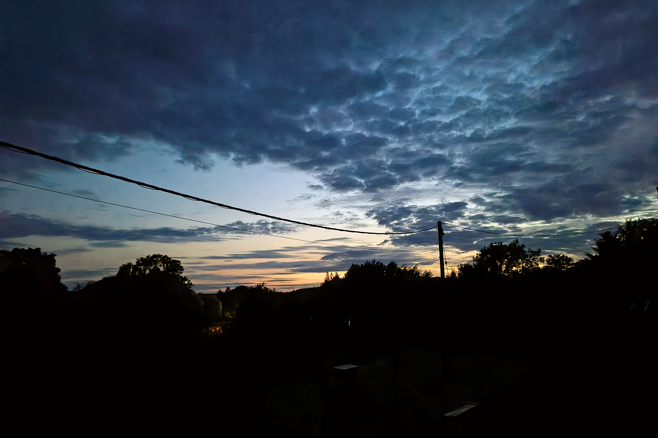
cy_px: 222
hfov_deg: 71.5
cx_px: 329
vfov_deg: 51.3
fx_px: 457
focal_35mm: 25
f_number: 1.8
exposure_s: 1/6.94
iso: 12444
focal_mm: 5.56
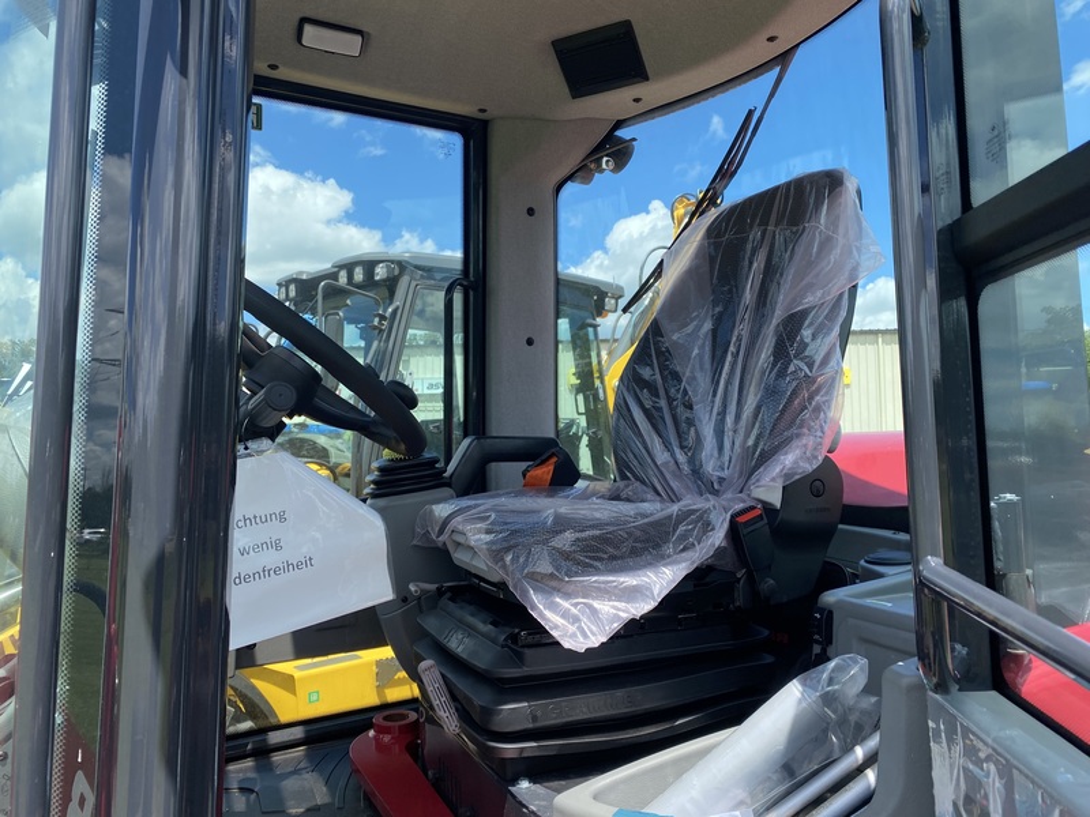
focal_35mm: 26
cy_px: 408
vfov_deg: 53.1
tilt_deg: +1.4
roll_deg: +0.0
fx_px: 819
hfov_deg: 67.3
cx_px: 545
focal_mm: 4.25
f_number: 1.8
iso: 32
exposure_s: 1/905
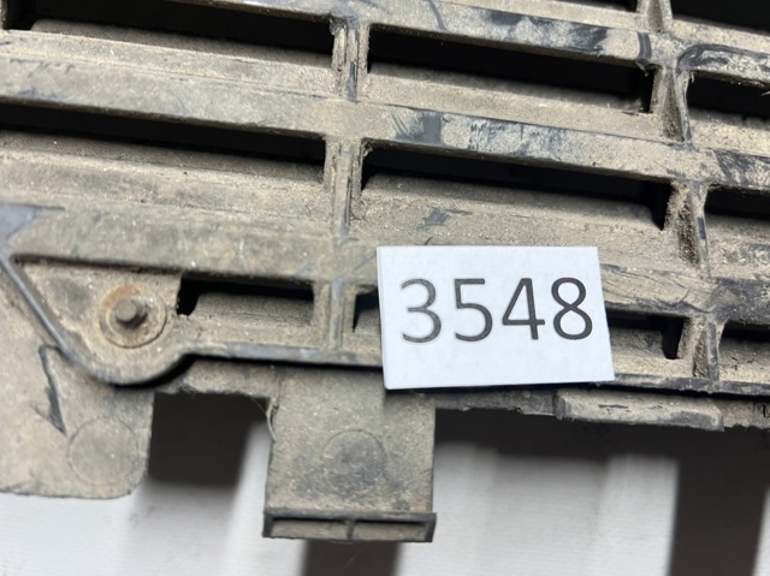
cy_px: 288
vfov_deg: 53.0
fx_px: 578
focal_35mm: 26
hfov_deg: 67.3
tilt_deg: -77.4
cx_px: 385
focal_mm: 5.7
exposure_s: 1/50
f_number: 1.5
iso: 100
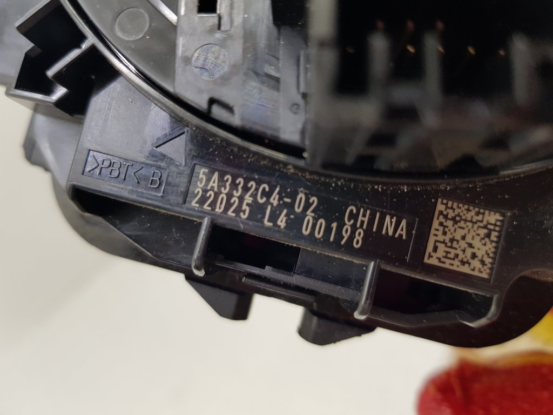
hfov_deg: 67.3
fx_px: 415
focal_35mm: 26
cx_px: 276
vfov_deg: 53.1
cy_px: 208
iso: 80
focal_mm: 4.2
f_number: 1.7
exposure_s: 1/100
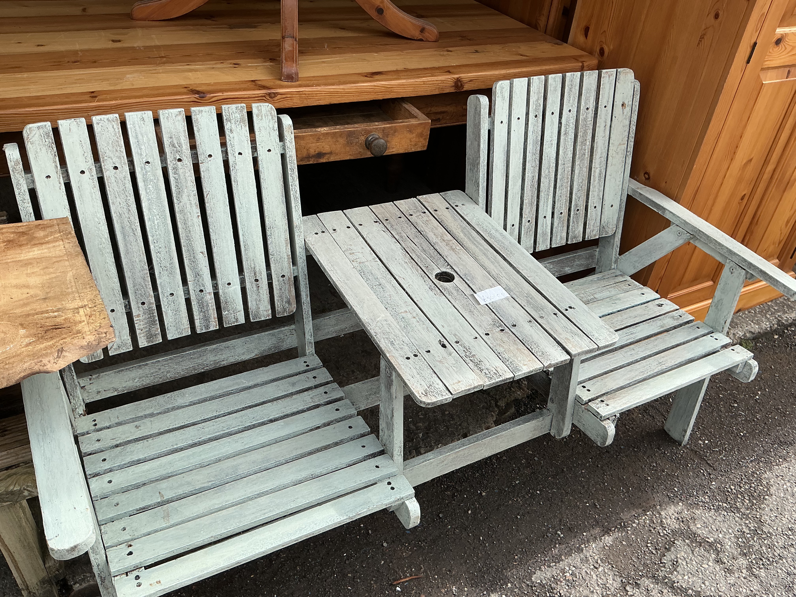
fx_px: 667
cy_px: 298
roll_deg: -7.0
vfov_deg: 48.2
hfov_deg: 61.7
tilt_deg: -36.2
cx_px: 398
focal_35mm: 29
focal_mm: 3
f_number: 1.8
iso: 25
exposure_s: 1/883
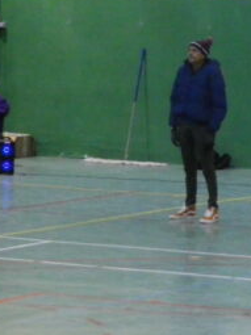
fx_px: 2467
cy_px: 38
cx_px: 234
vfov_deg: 7.7
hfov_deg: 5.8
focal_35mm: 255
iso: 800
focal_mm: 19.1
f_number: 5.1
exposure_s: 1/30
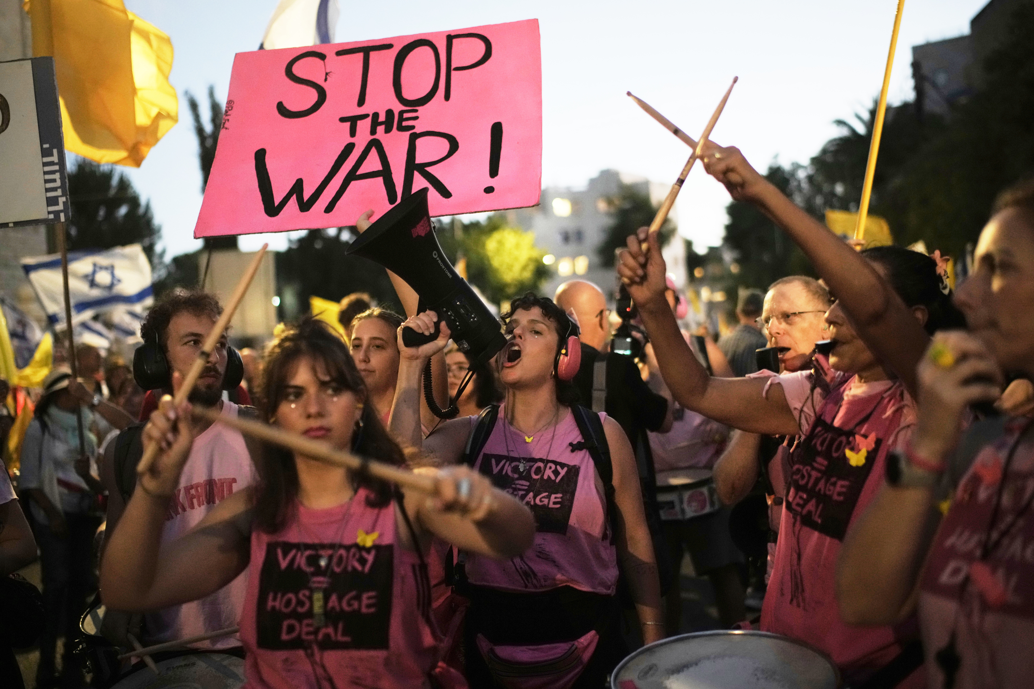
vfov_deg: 37.9
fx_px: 1005
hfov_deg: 54.4
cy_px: 344
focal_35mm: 35
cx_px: 517
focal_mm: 35
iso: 4000
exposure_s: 1/320
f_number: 1.6
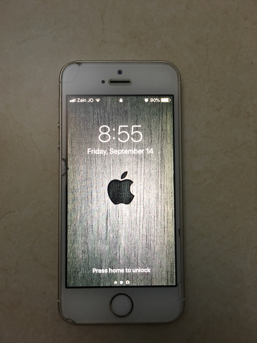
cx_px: 128
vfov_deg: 61.7
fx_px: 287
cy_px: 172
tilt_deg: -86.4
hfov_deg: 48.2
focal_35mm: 29
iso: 125
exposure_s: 1/33
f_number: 2.2
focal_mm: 4.15
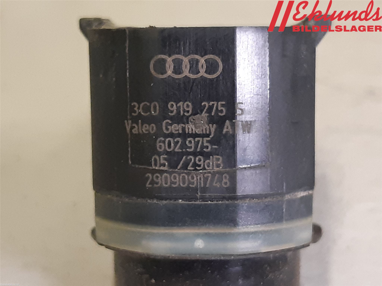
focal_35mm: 26
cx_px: 191
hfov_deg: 67.3
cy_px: 143
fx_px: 287
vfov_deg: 53.1
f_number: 1.7
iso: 200
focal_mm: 3.93
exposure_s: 1/50
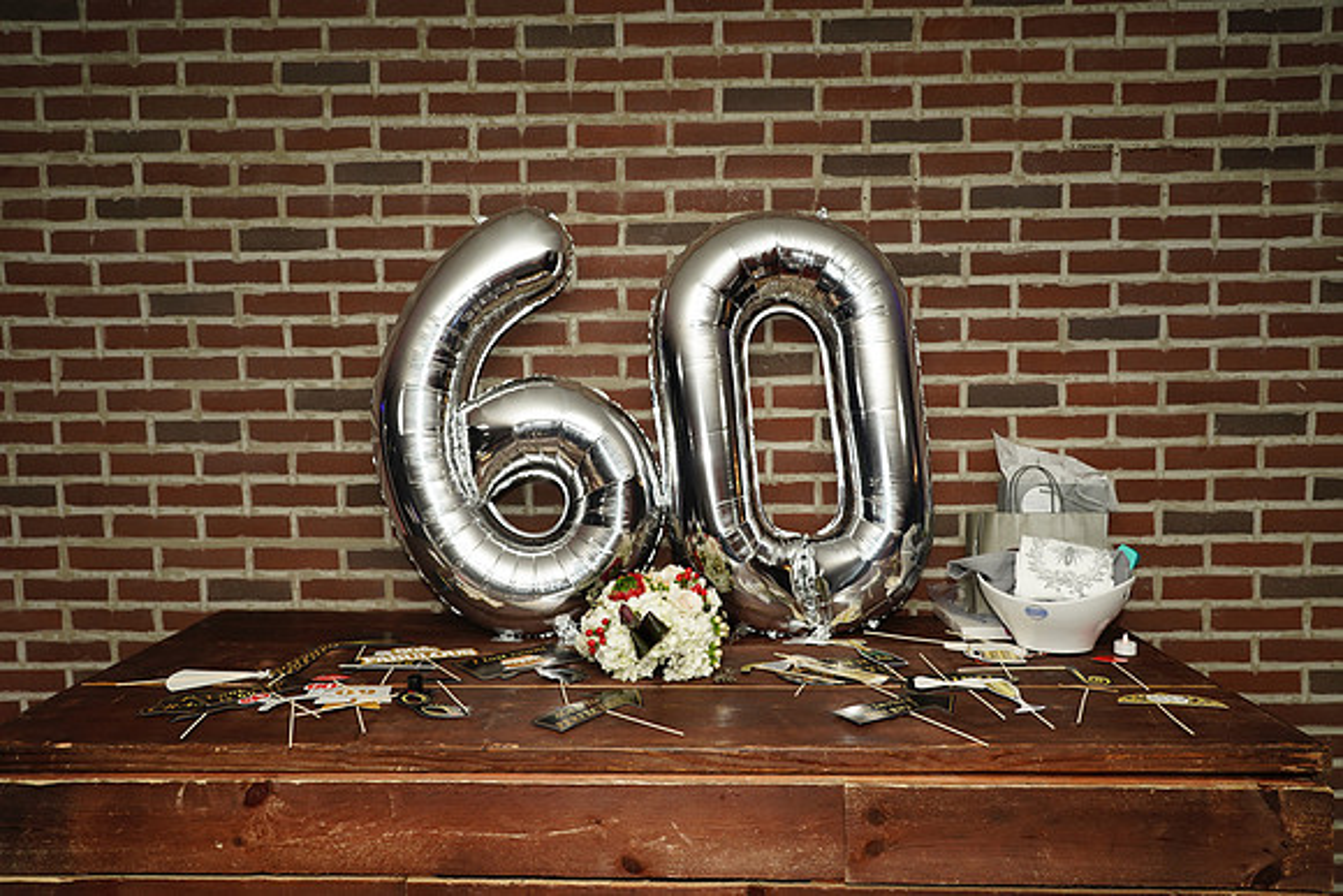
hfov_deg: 67.4
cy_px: 448
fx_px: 1007
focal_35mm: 27
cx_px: 672
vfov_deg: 48.0
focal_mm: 27
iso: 500
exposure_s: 1/100
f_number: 5
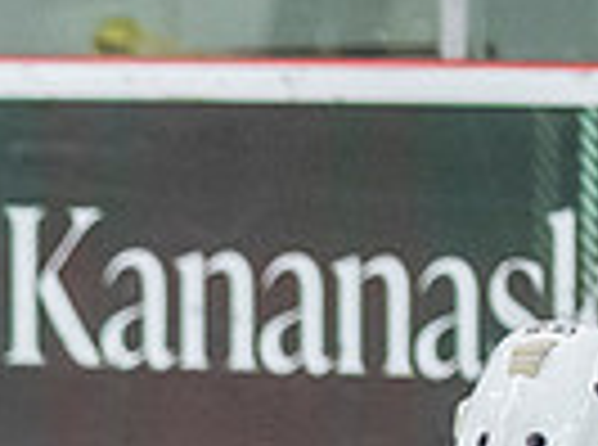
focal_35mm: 836
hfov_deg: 2.3
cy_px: 737
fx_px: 14403
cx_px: -1324
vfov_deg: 1.8
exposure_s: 1/640
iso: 2000
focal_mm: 95
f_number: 3.2
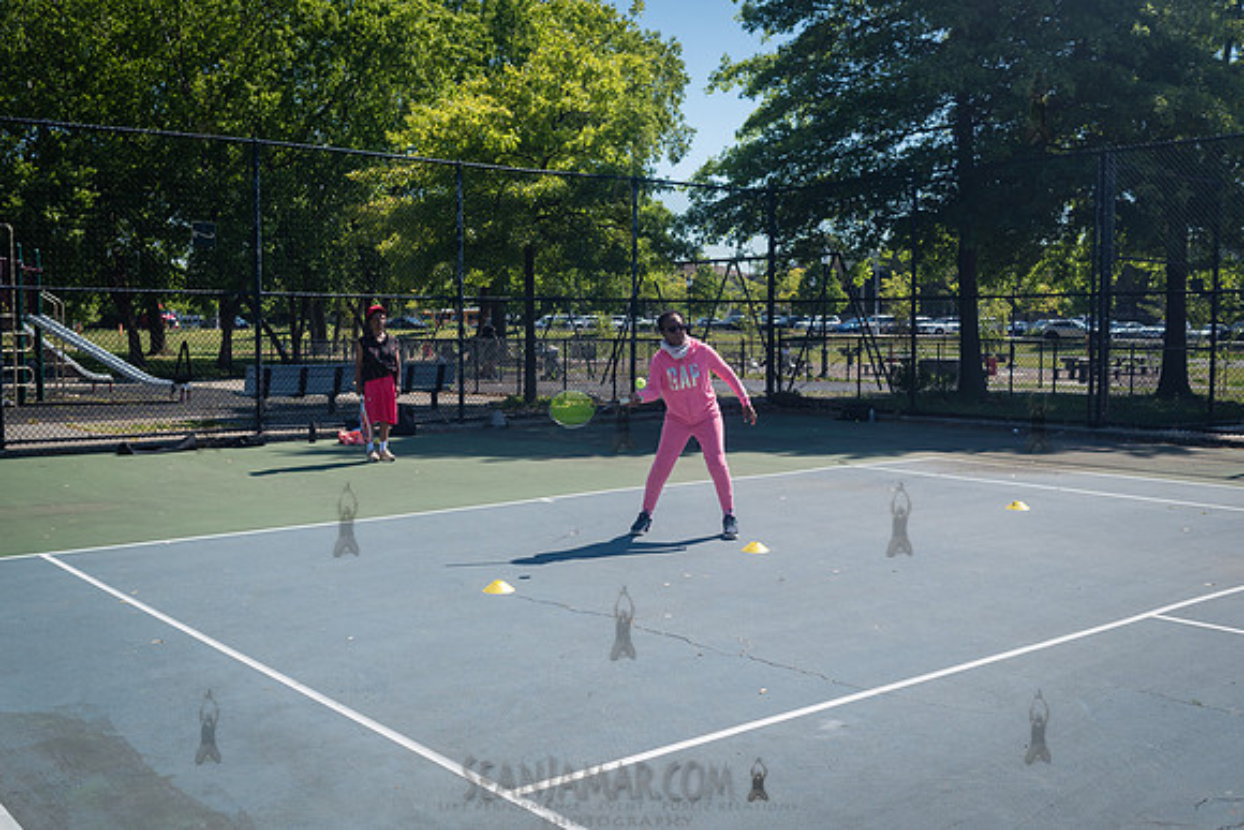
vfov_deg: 36.3
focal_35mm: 37
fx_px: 1267
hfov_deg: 52.3
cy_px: 414
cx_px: 605
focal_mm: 35
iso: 200
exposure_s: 1/1600
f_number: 4.5
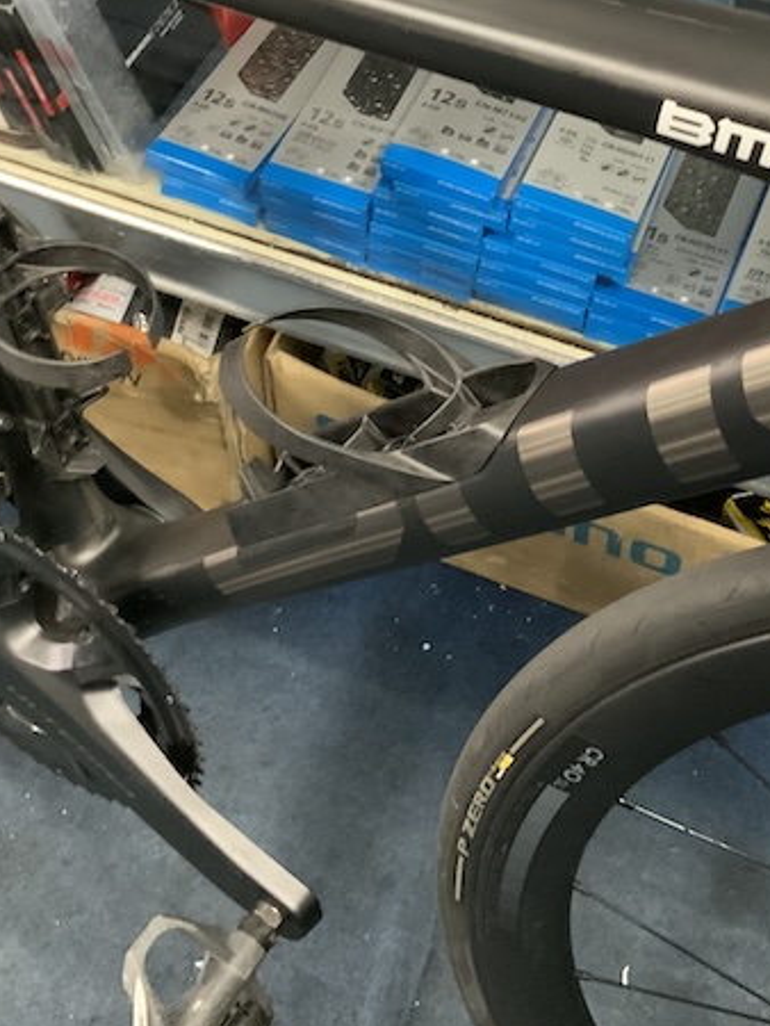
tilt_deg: -54.4
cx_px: 478
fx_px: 1719
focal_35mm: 58
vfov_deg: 32.7
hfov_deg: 25.2
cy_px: 293
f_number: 1.8
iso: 320
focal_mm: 3
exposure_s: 1/25
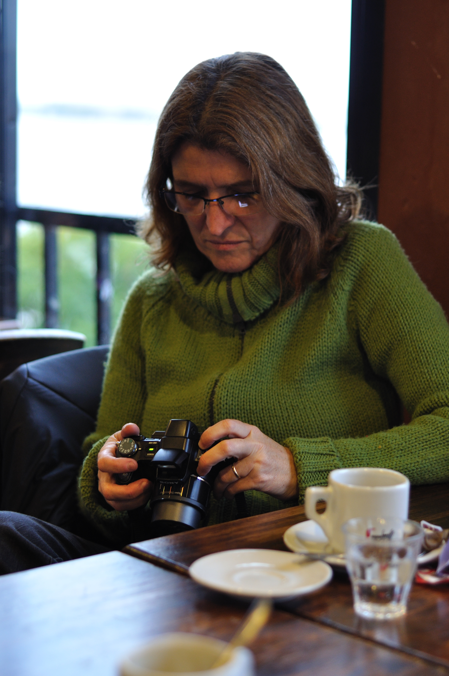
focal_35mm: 75
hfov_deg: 18.1
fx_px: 1407
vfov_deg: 27.0
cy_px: 338
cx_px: 224
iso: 400
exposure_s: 1/30
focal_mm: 50
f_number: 2.5
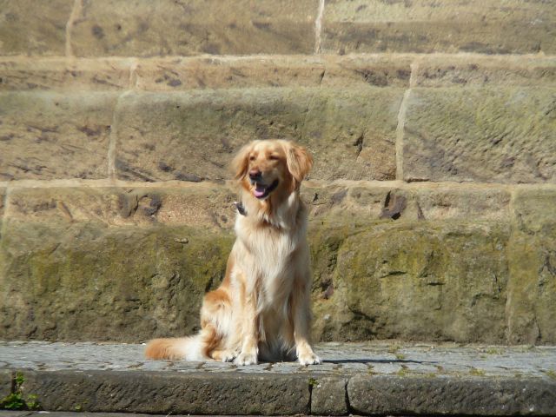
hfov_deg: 6.4
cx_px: 278
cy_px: 208
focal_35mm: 311
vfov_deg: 4.8
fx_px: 4995
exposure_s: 1/1000
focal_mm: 46.2
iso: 80
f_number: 4.1
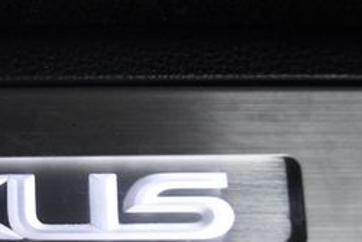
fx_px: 694
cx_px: -38
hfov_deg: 26.8
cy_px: 180
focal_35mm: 69
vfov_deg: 19.6
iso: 3200
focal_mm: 18
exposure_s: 1/125
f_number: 3.5
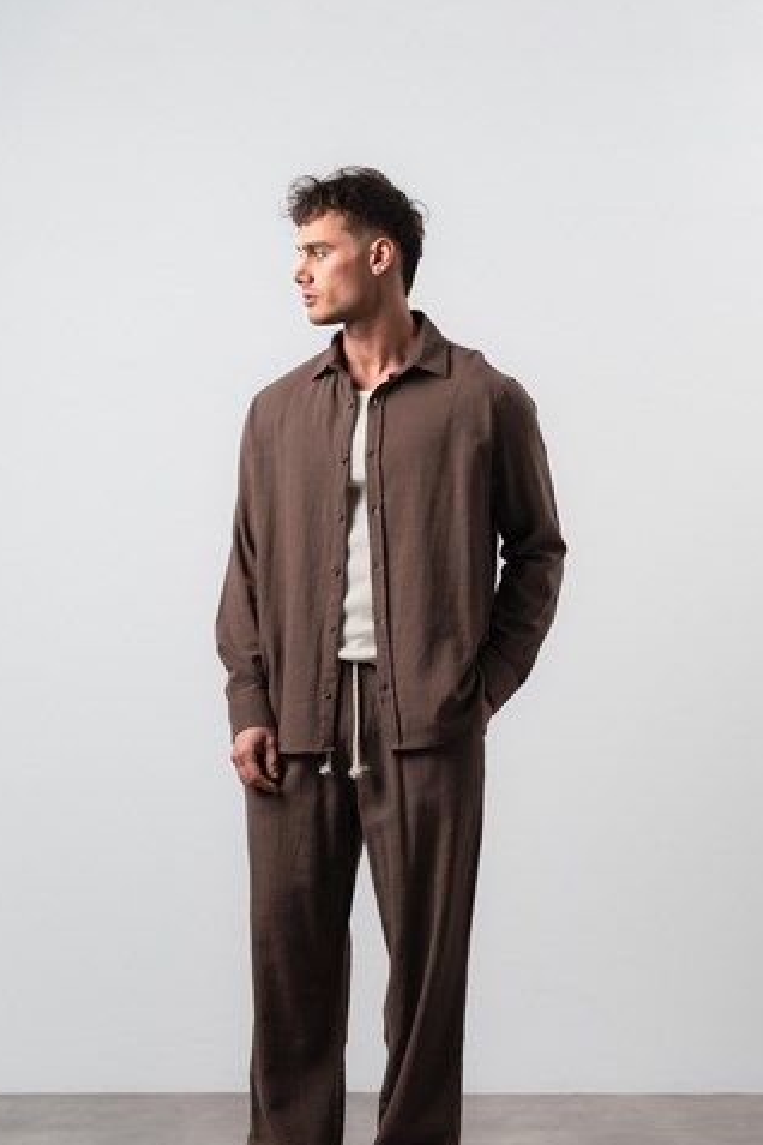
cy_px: 615
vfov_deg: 23.1
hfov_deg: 15.5
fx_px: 2797
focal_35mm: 88
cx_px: 367
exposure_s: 1/125
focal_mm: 70
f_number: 10
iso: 100
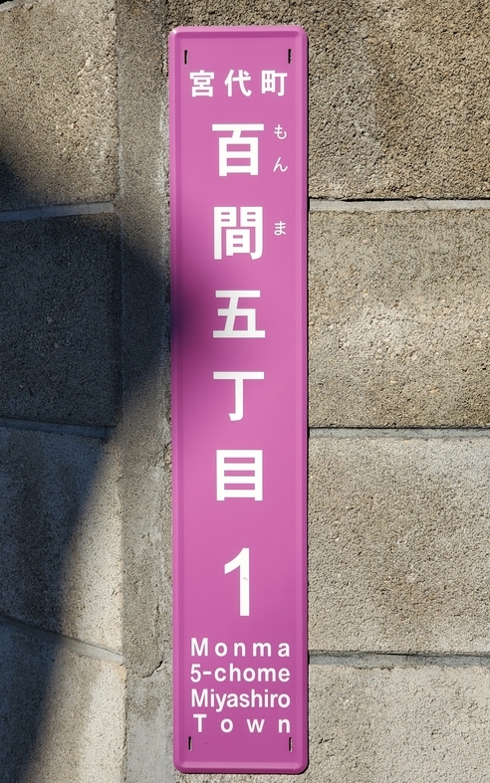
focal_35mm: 56
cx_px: 257
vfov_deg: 36.3
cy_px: 396
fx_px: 1196
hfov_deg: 23.1
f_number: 2.4
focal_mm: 6
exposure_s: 1/1117
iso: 50
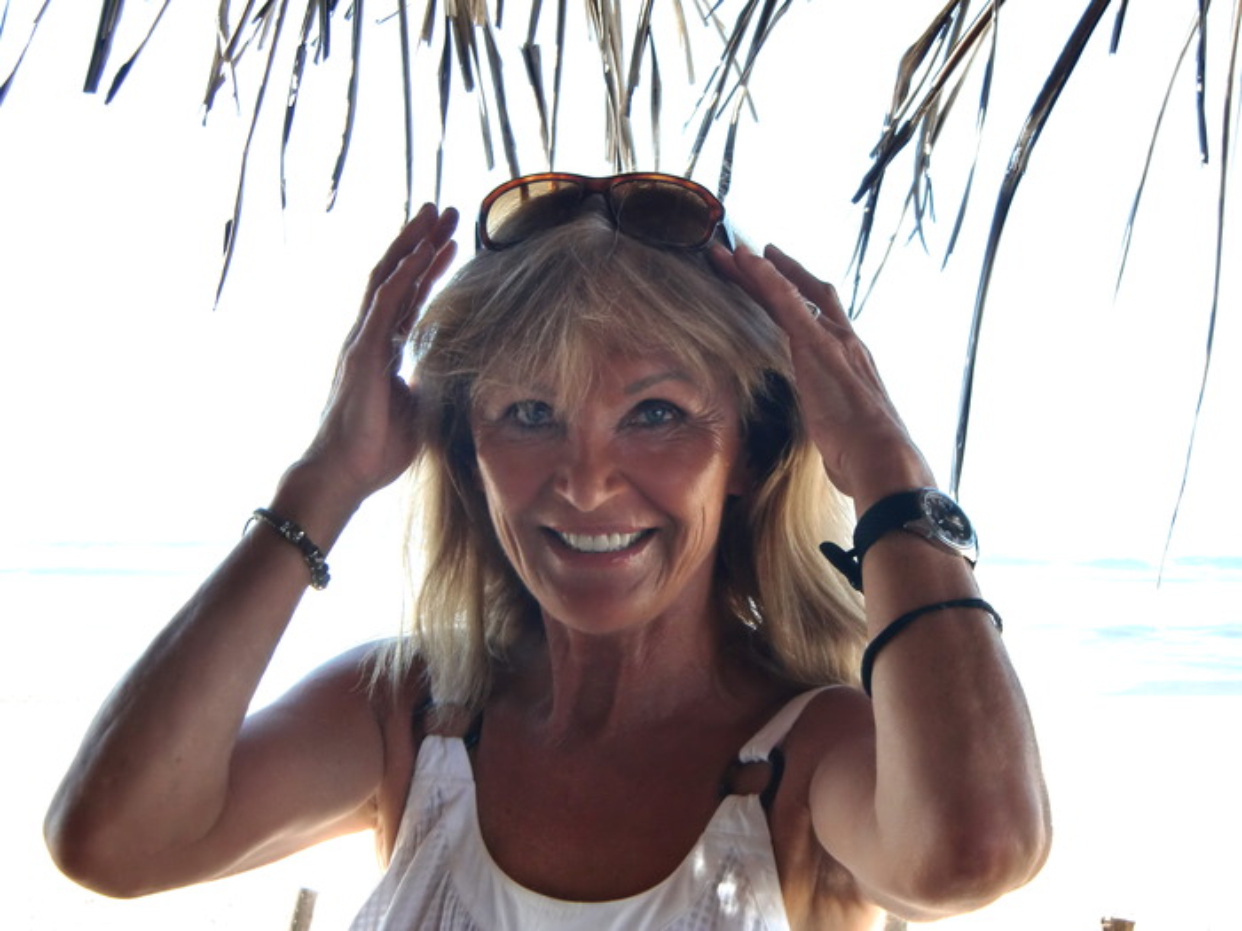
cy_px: 466
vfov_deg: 22.6
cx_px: 621
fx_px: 2332
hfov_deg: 29.8
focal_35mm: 65
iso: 64
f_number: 4.4
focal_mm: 11.6
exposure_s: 1/320
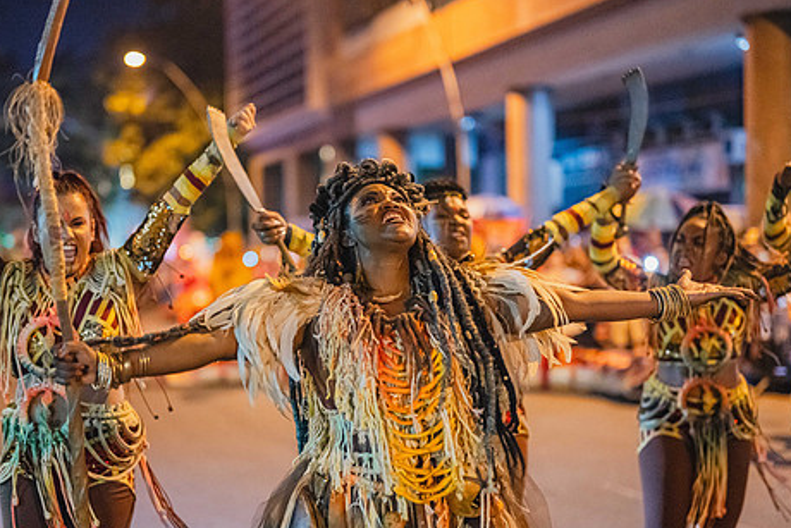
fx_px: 1385
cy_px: 328
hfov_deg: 31.8
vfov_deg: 21.5
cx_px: 322
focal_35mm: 63
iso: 6400
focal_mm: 50
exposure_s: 1/320
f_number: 1.2
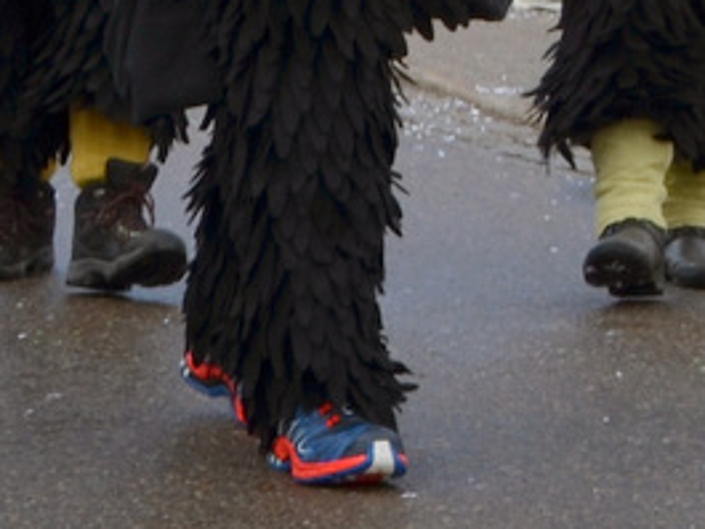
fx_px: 4972
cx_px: -1261
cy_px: -254
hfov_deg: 7.3
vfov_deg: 6.0
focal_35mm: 244
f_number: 7.1
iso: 100
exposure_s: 1/200
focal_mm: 28
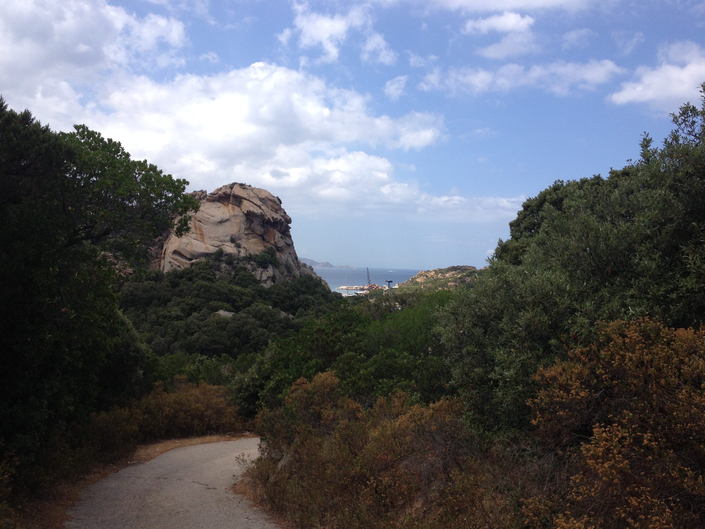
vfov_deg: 40.7
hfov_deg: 52.6
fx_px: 713
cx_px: 352
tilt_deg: -2.3
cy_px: 264
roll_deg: -1.2
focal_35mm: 35
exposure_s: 1/1416
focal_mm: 4.28
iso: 50
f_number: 2.4
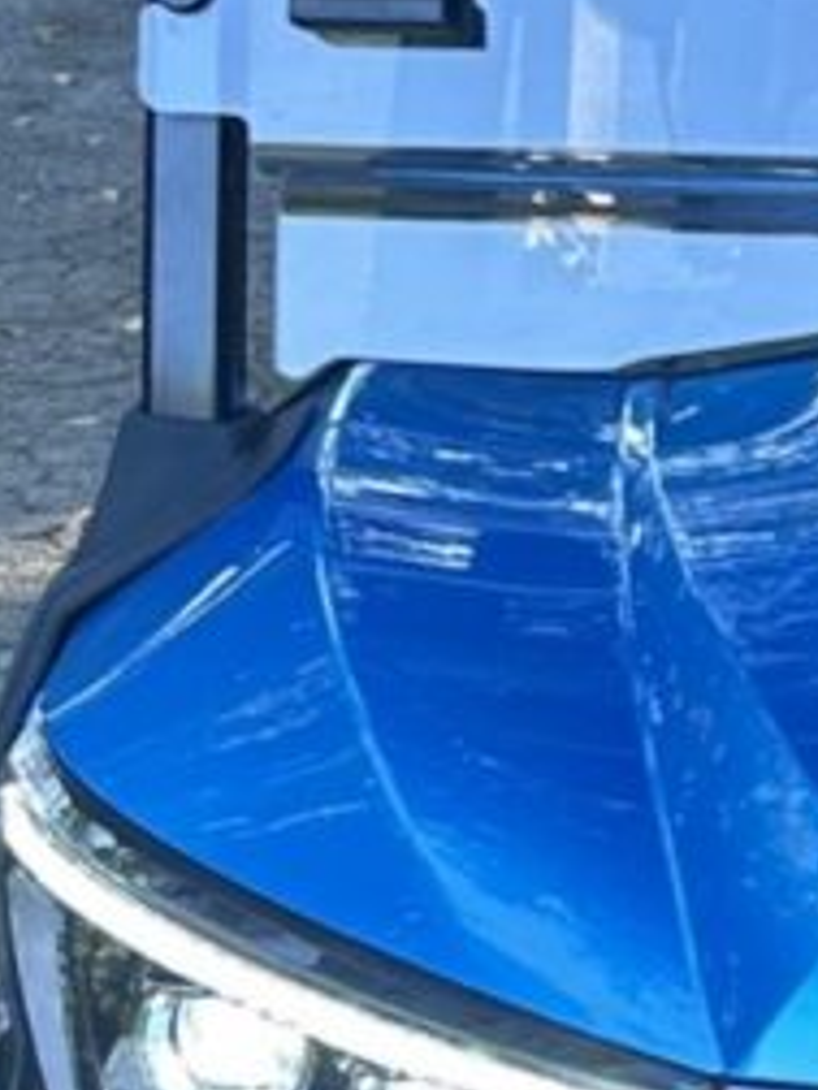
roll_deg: -2.2
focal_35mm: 198
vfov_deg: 10.0
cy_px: 779
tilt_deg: -14.1
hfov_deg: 7.2
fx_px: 6239
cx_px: 1710
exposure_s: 1/121
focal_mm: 5.7
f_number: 1.5
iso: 64
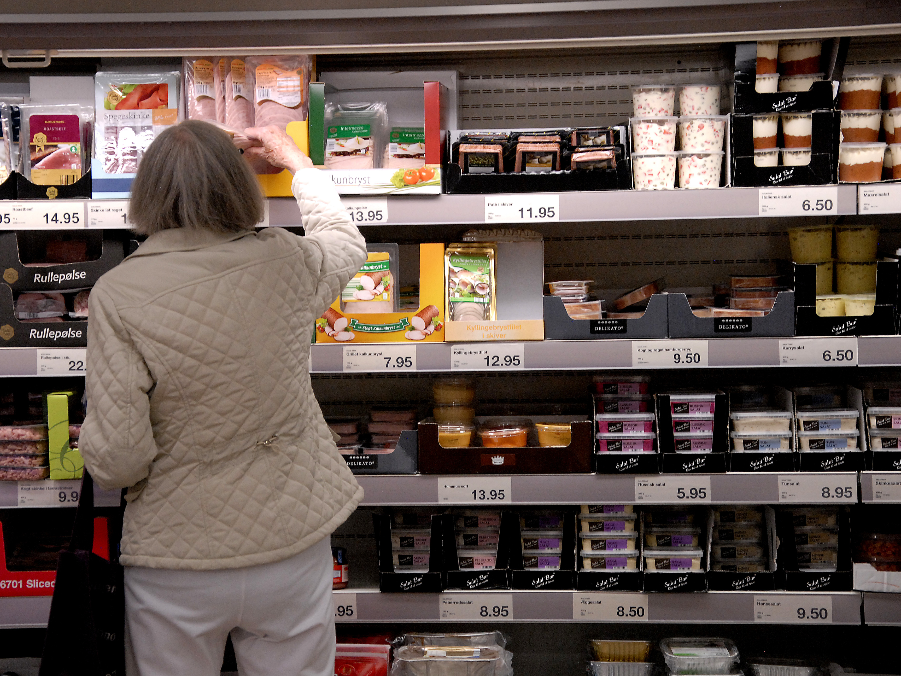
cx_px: 398
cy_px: 338
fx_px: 2447
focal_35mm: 94
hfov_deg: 20.9
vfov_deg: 15.7
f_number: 5
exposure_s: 1/125
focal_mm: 58
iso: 800
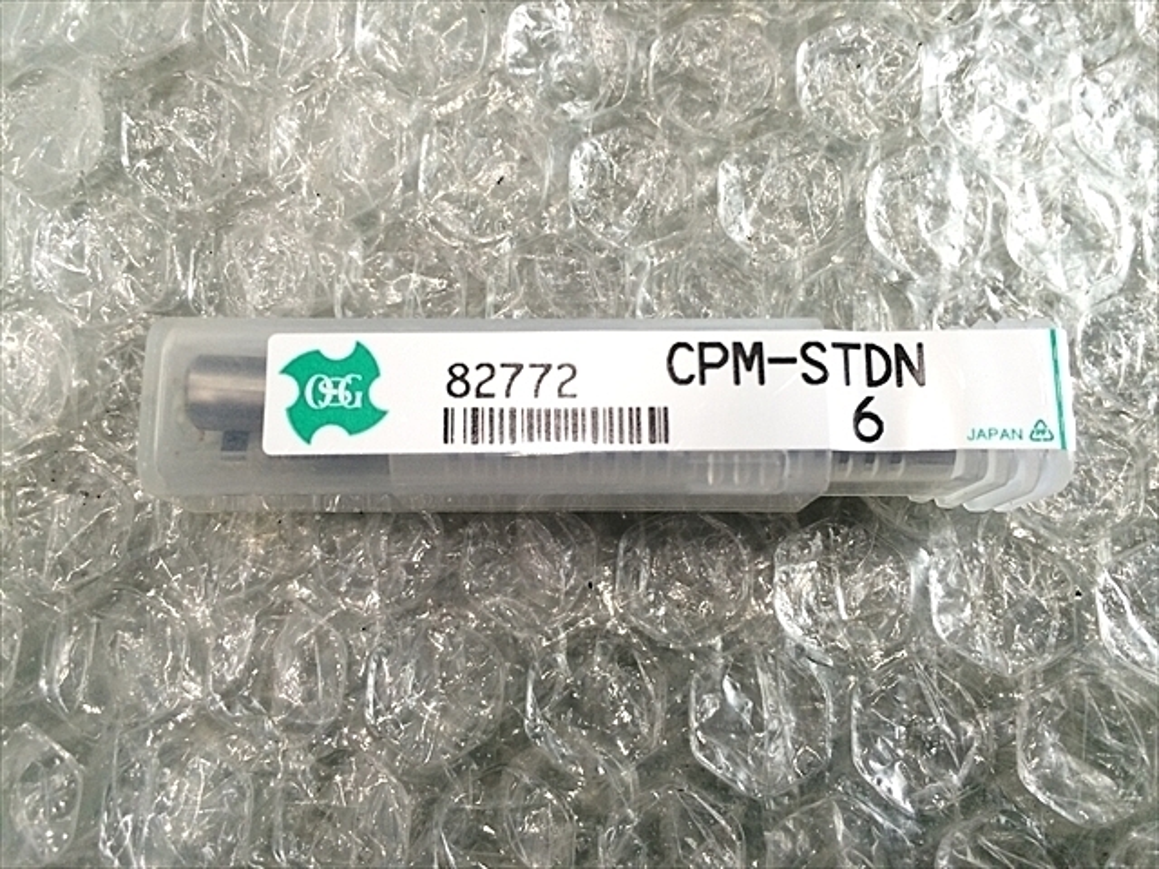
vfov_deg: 48.2
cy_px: 434
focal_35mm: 29
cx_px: 580
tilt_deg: -81.9
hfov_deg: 61.7
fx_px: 971
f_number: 2.2
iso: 100
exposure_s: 1/30
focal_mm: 4.15
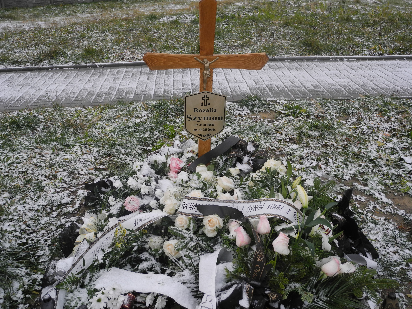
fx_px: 488
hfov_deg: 45.8
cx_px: 206
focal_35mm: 41
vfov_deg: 35.1
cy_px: 154
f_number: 3.2
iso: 100
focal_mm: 8.8
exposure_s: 1/320
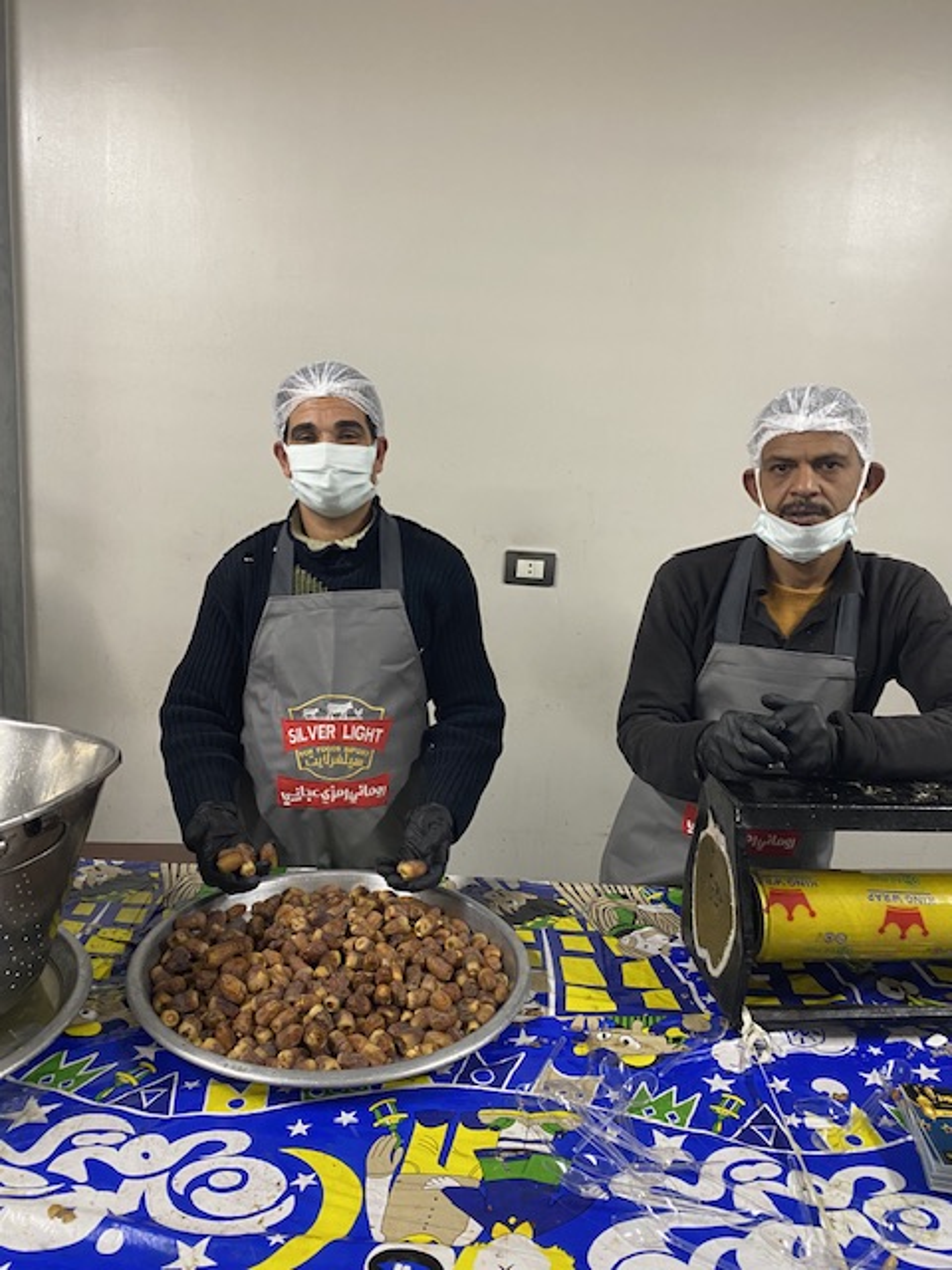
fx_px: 953
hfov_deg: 53.1
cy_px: 635
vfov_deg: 67.3
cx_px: 476
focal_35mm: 26
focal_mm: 4.25
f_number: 1.8
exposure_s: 1/50
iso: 160
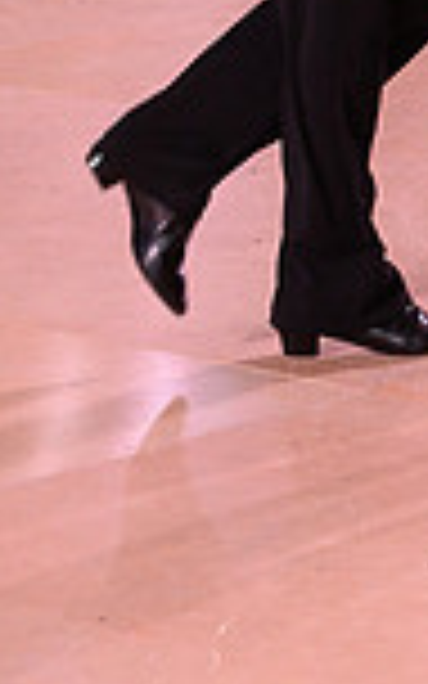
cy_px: -454
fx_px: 5058
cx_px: 750
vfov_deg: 7.6
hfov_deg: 4.8
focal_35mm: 271
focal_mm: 70
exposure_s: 1/250
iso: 2500
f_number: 5
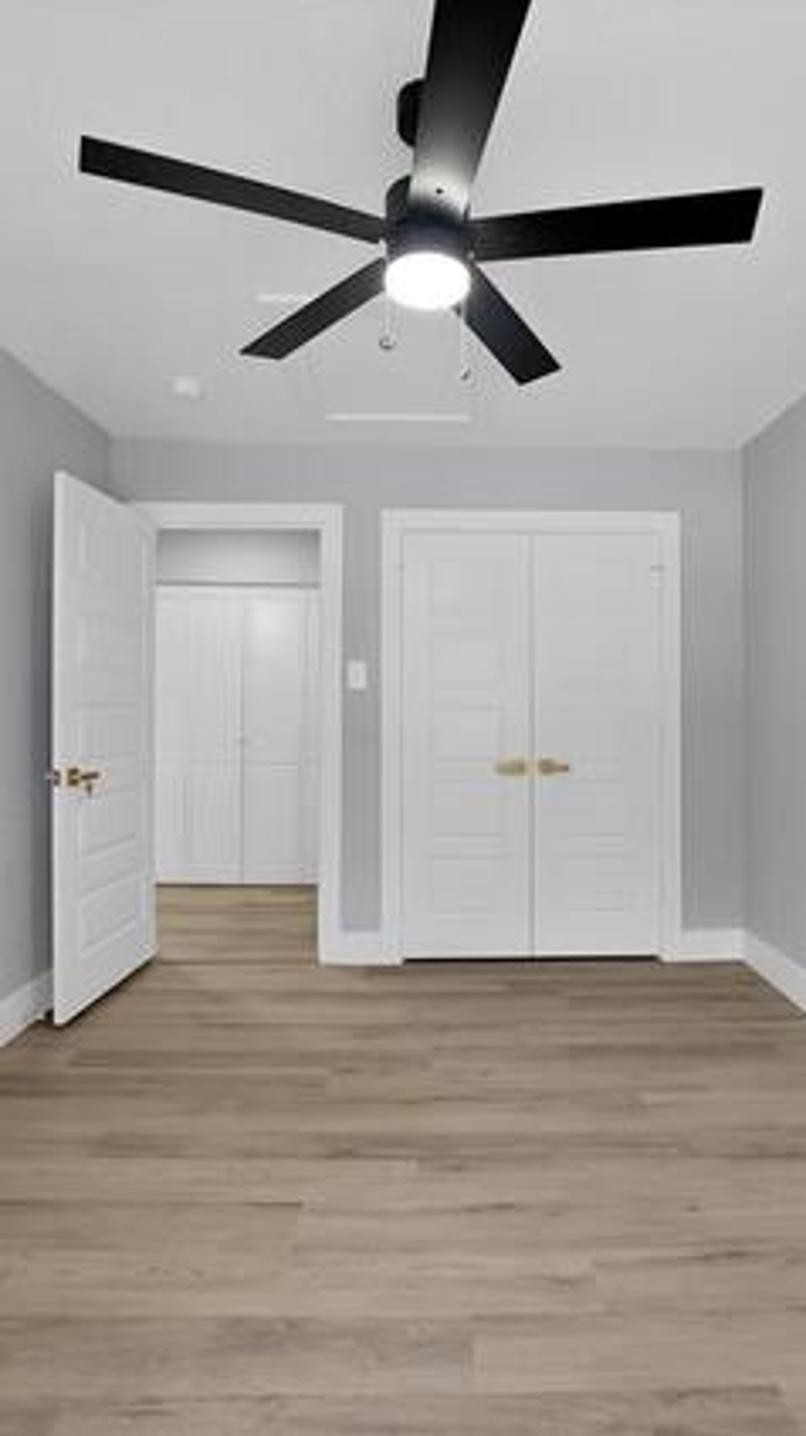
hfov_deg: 58.0
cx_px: 461
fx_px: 723
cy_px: 716
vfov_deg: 89.6
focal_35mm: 19
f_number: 5.6
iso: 640
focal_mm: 12
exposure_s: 1/8
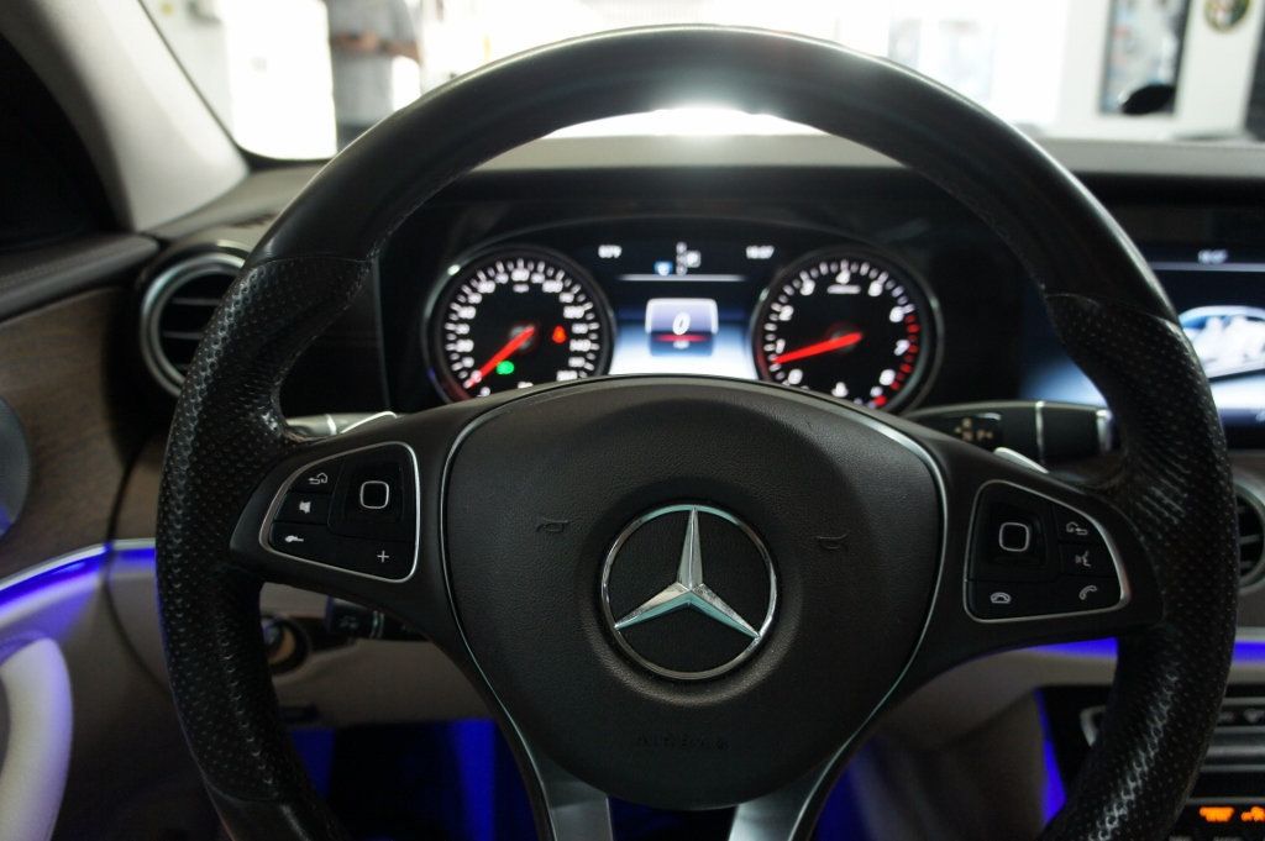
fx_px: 948
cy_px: 420
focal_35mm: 27
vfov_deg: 47.9
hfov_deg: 67.4
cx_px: 632
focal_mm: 18
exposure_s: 1/30
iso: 640
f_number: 3.5
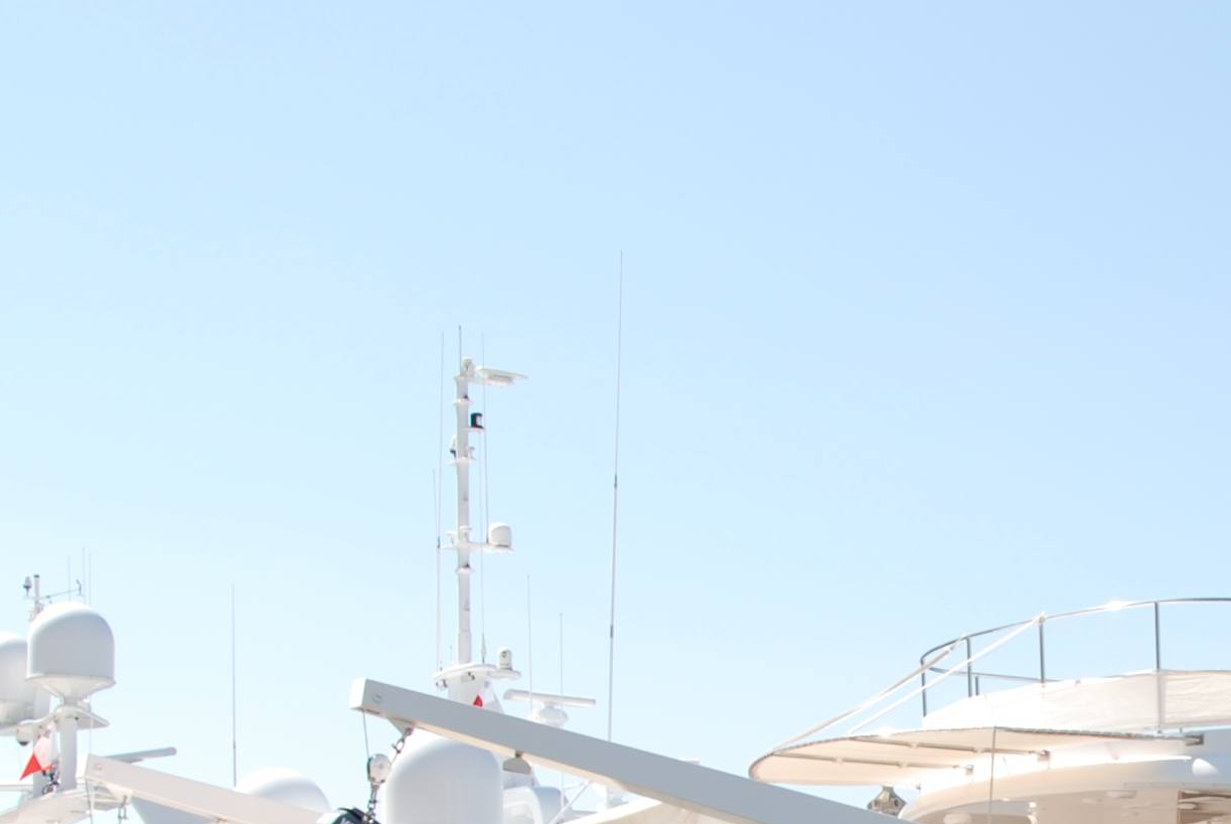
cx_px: 1241
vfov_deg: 13.9
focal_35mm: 95
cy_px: 1054
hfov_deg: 20.7
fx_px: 3253
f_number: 7.1
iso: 100
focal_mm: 20
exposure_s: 1/200
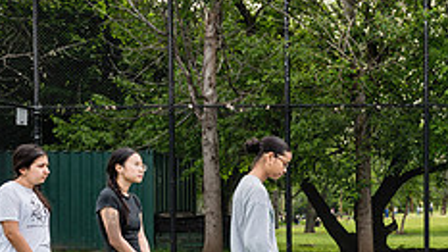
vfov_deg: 18.8
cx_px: 485
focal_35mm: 63
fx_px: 748
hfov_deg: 30.1
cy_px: 224
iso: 200
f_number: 4
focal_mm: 24
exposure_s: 1/500
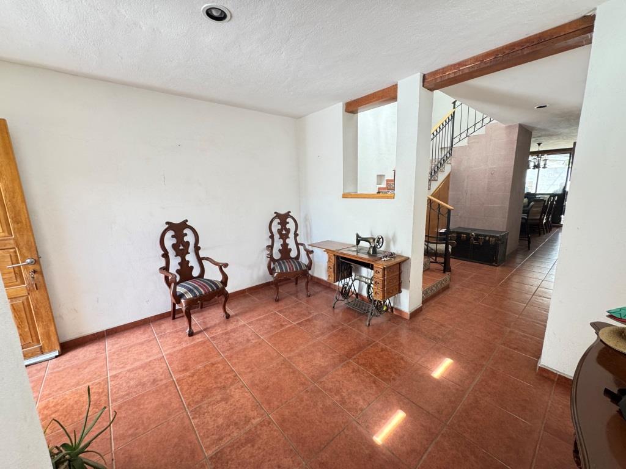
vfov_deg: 85.7
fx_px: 253
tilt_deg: -10.2
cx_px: 313
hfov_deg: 102.1
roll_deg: +0.8
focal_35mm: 14
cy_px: 234
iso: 250
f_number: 2.2
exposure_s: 1/99
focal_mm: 2.22
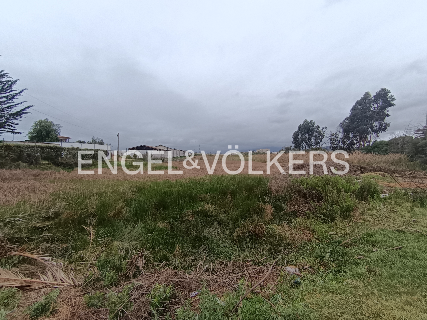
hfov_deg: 91.0
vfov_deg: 74.7
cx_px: 214
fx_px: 210
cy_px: 160
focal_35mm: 17
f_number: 2.2
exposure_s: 1/1174
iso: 106
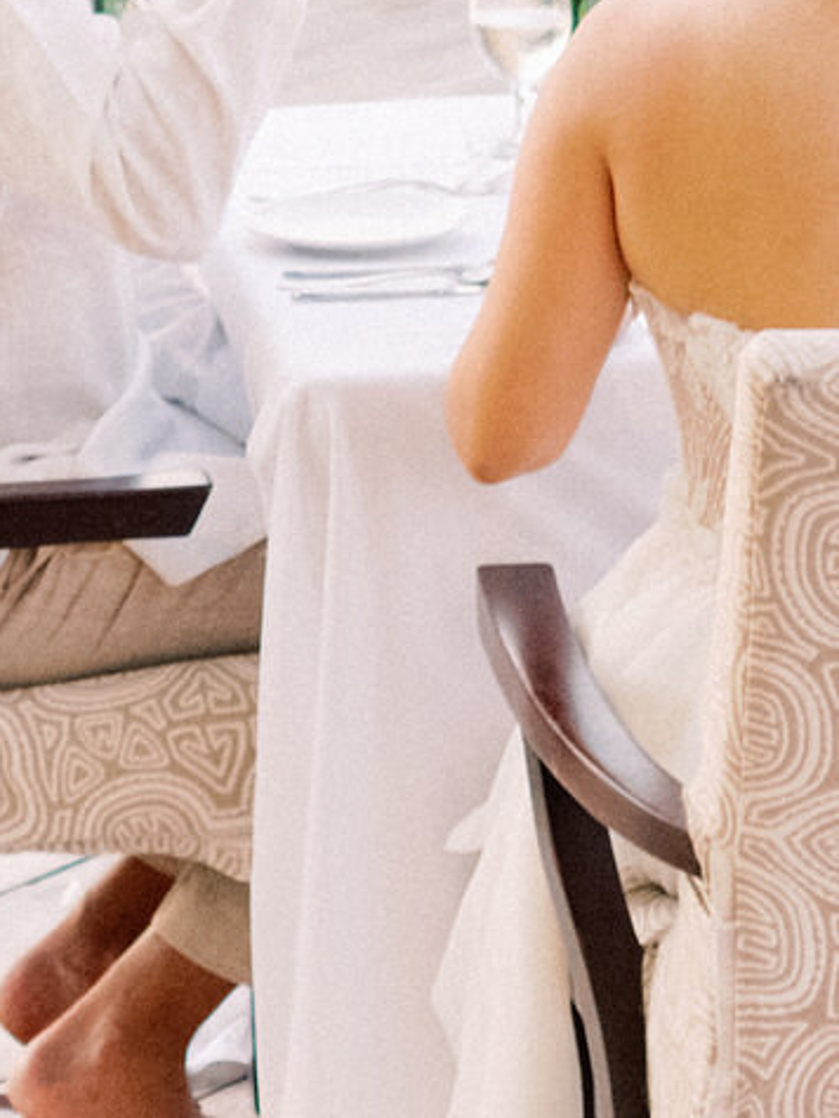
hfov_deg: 8.4
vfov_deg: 10.9
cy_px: -386
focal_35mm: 176
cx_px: 9
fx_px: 5683
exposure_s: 1/160
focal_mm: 23
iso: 640
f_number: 2
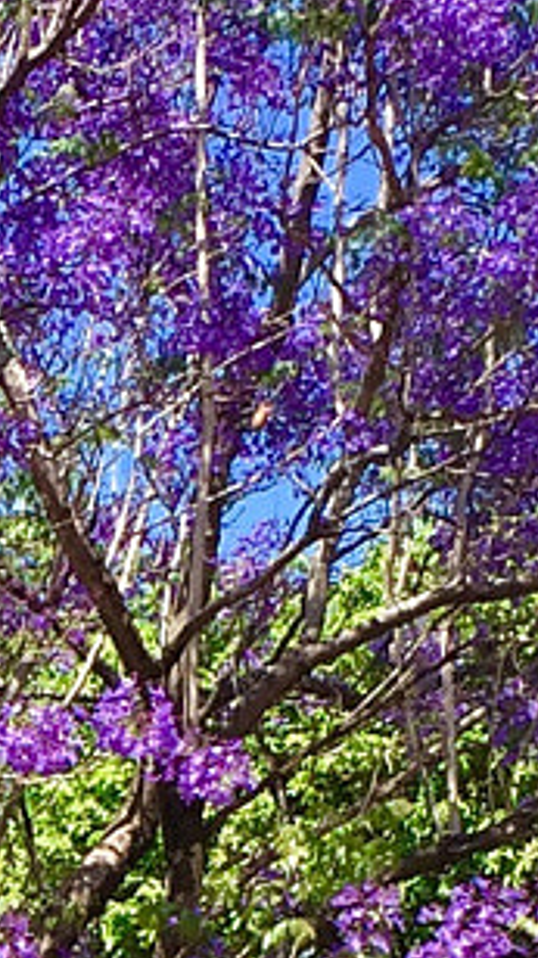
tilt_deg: +11.2
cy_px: 1154
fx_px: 4164
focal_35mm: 164
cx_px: -367
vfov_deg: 12.8
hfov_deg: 7.2
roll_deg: -2.5
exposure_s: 1/824
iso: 32
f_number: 2.2
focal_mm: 4.15
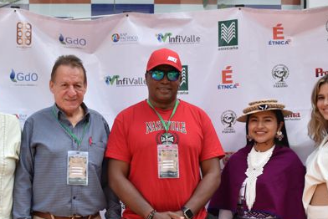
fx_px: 684
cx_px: 121
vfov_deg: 18.0
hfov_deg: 26.9
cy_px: 183
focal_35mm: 75
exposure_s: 1/200
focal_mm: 28
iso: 100
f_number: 4.2
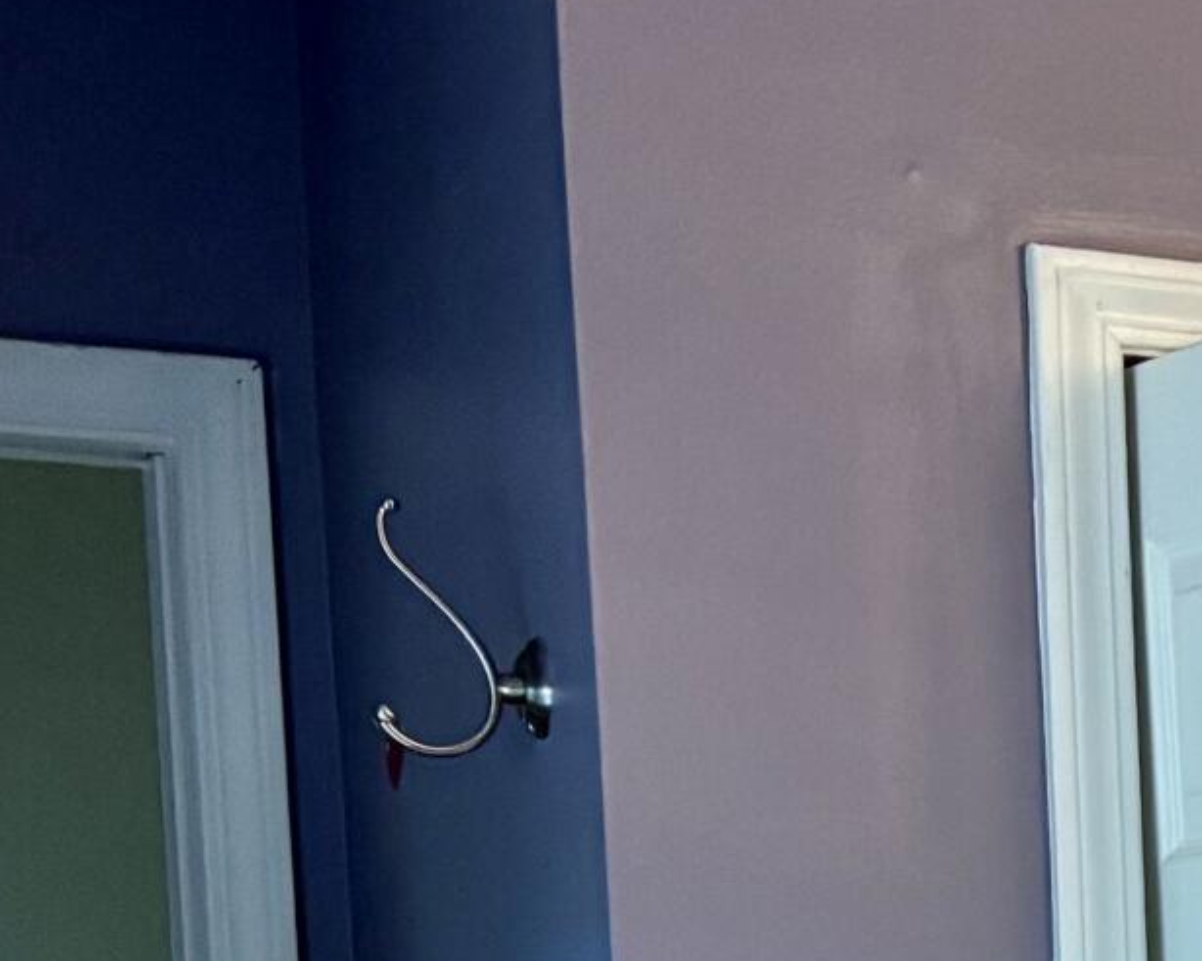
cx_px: 2576
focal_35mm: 124
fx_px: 4411
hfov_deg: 13.0
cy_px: 1521
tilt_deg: -4.8
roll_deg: +1.0
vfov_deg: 11.8
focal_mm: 5.96
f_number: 1.6
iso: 500
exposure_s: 1/40
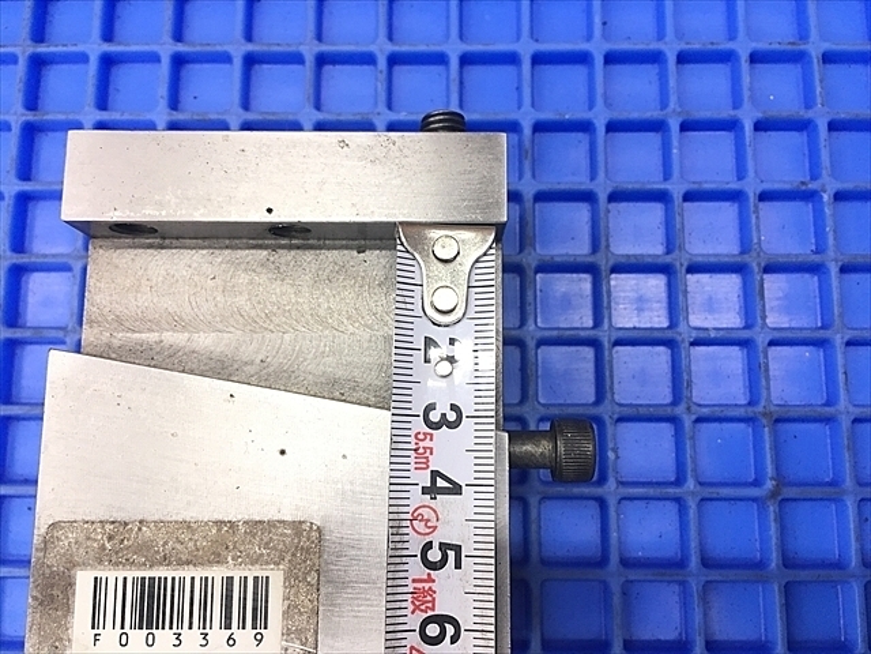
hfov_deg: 61.7
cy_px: 327
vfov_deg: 48.2
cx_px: 436
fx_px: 730
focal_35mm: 29
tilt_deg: -81.9
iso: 100
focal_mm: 4.15
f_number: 2.2
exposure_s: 1/30
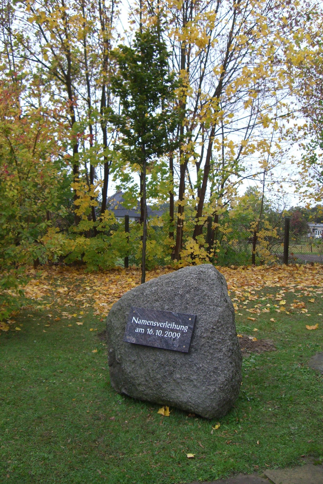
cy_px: 241
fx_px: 538
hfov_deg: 33.4
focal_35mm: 40
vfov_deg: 48.5
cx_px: 147
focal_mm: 6.2
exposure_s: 1/80
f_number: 2.7
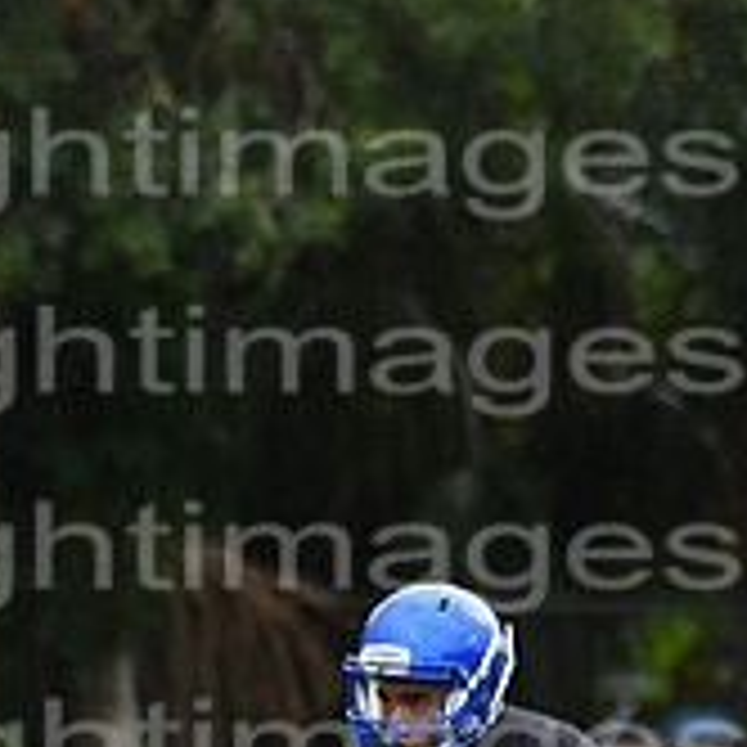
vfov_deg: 2.8
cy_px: 853
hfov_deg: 2.8
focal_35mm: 623
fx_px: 15210
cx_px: 122
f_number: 3.5
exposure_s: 1/2000
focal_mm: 140
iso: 1000
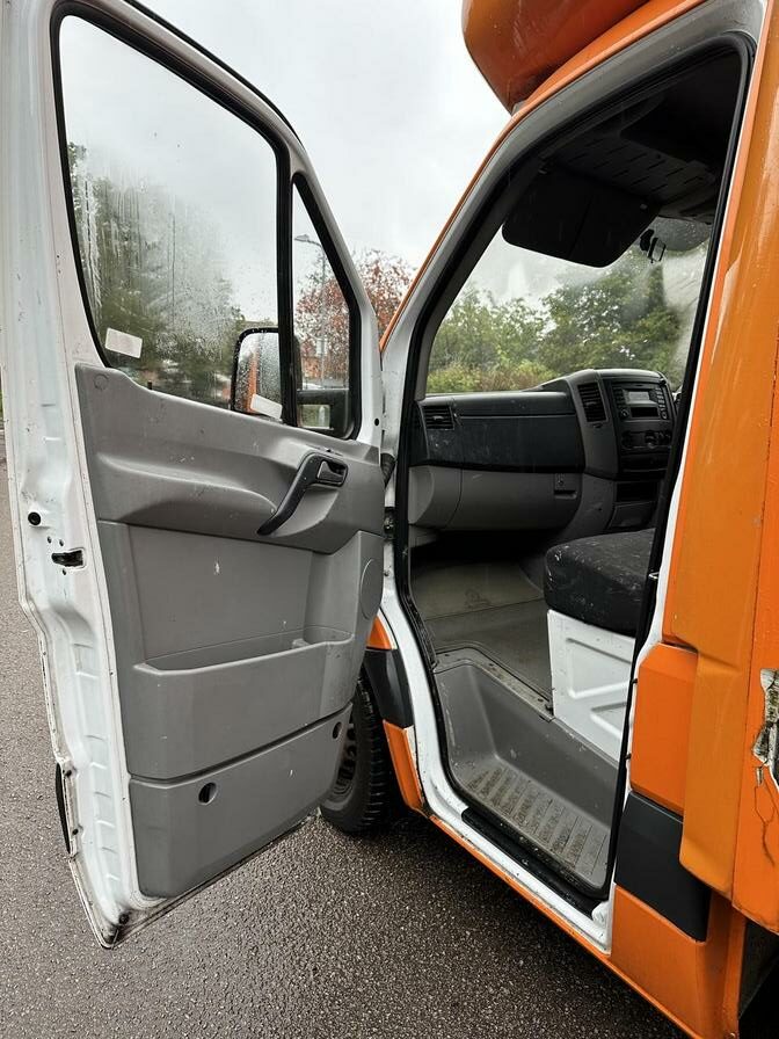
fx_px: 720
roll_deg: -1.9
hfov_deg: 56.8
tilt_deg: -9.7
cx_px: 390
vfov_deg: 71.6
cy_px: 520
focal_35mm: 24
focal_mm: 6.86
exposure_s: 1/121
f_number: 1.78
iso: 125
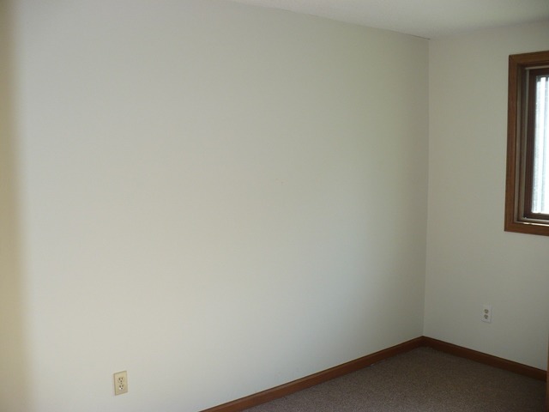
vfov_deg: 38.7
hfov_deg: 50.1
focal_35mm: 37
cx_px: 274
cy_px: 206
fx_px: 587
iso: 100
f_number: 2.8
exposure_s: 1/50
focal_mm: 6.1
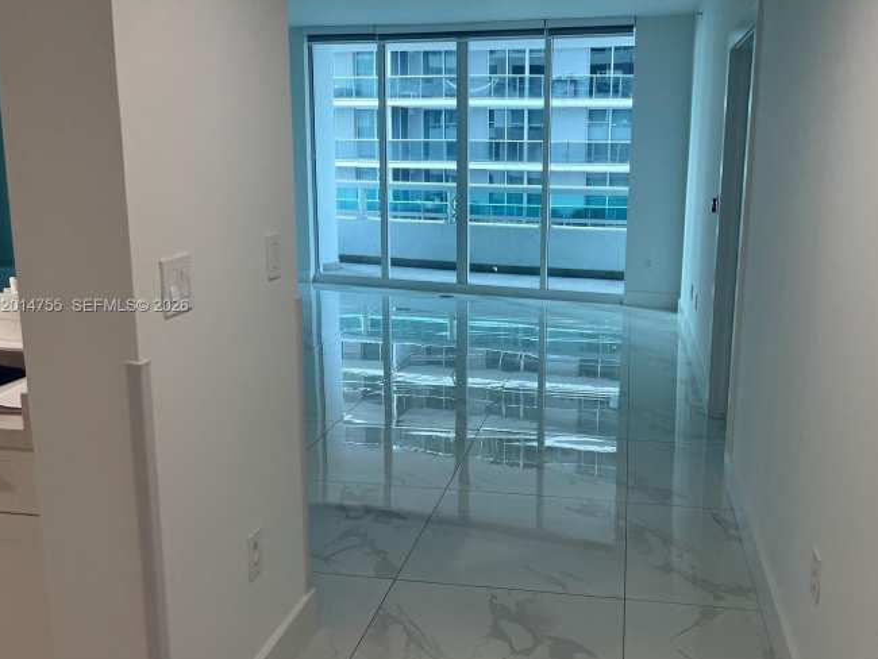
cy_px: 307
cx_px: 519
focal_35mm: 32
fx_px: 812
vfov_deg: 44.2
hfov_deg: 56.4
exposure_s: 1/120
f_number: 1.6
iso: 64
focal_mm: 5.1
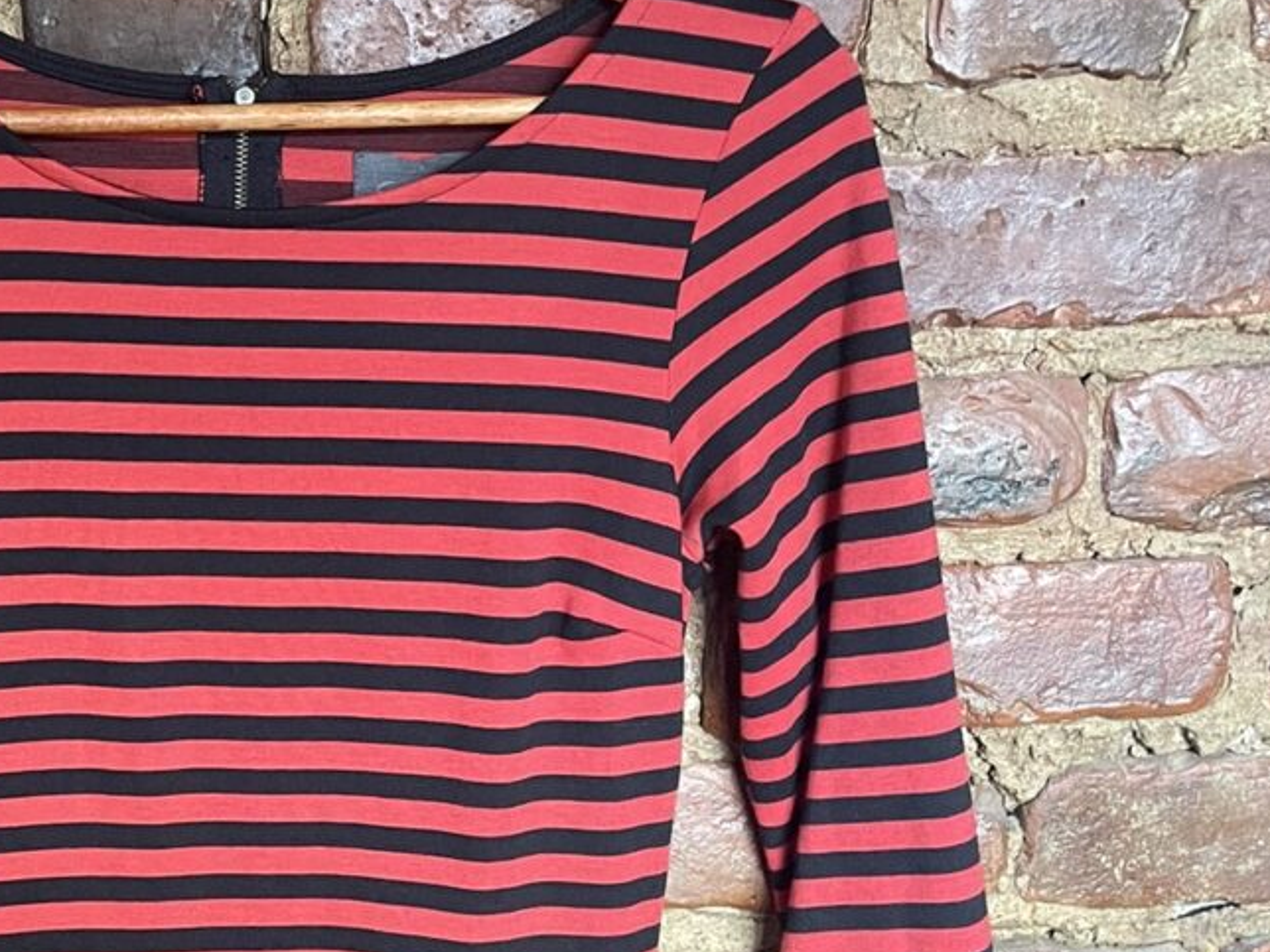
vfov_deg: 23.4
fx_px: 2275
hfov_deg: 30.2
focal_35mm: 62
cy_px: 727
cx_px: 195
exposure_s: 1/49
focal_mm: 4.2
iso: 500
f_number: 1.6
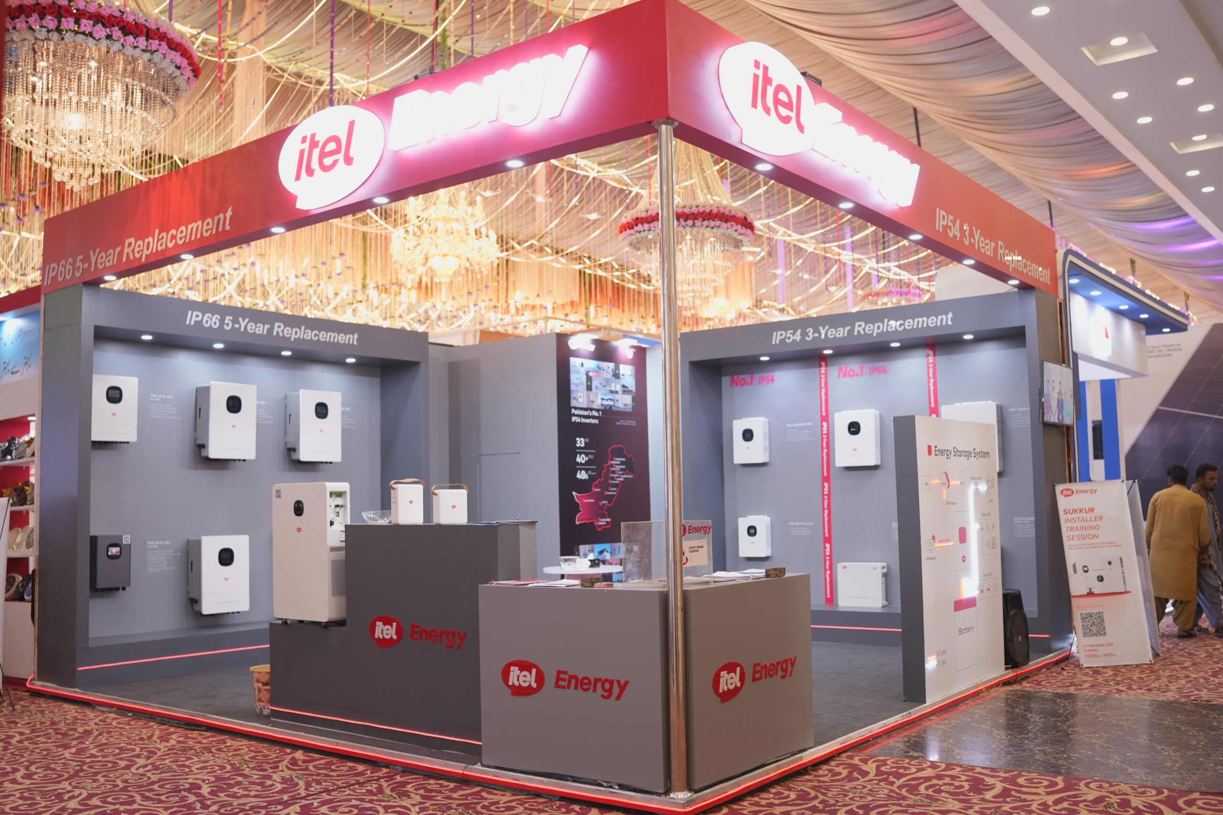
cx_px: 612
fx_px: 1189
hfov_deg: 54.4
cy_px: 408
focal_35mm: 35
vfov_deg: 37.9
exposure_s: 1/125
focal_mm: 35
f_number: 2
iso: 640
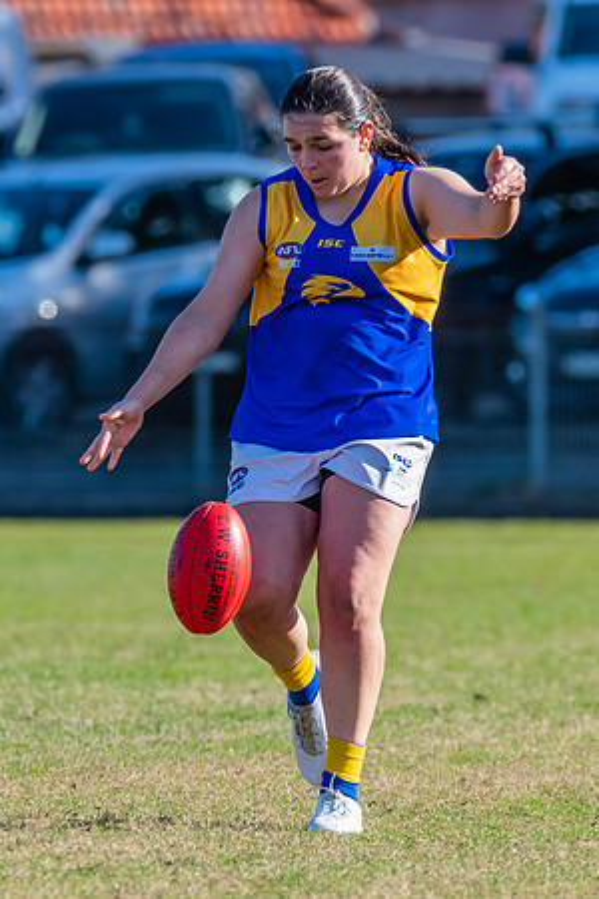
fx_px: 23720
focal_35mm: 950
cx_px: 212
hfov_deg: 1.4
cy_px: 381
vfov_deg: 2.2
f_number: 6
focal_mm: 420
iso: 900
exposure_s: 1/1600
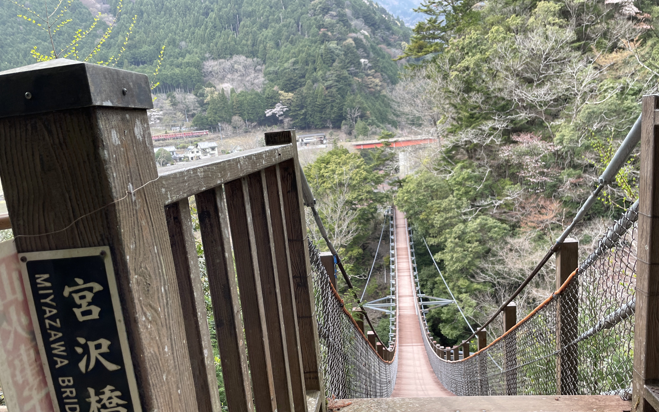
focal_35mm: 28
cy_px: 239
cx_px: 326
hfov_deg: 66.5
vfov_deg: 44.4
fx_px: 503
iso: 32
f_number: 1.6
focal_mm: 4.2
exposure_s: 1/203
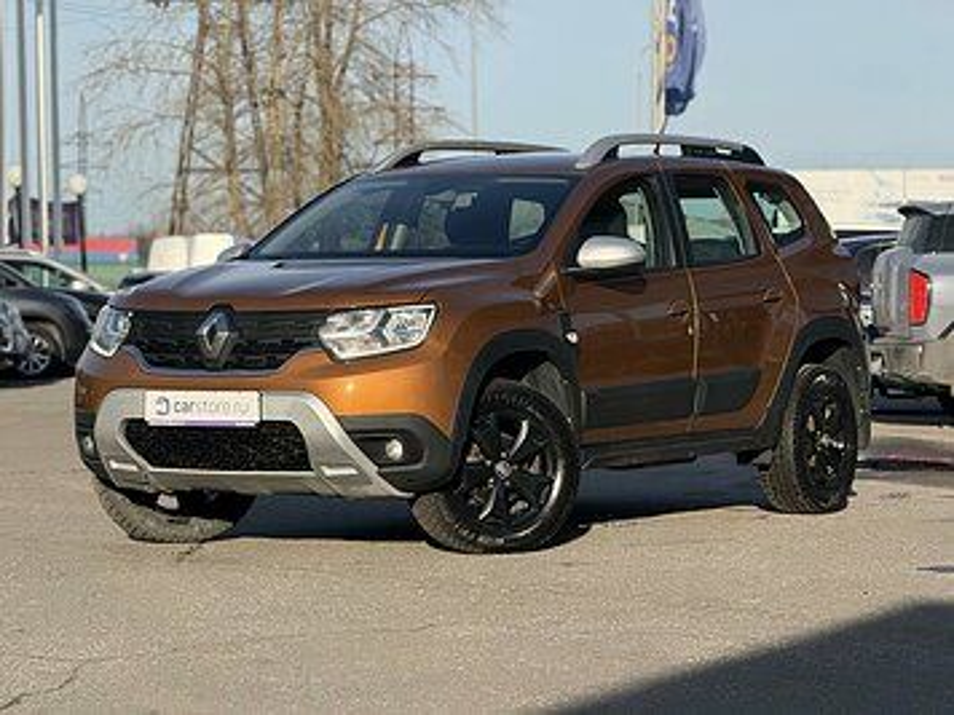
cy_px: 358
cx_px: 477
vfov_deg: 12.3
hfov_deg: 16.4
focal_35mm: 120
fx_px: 3307
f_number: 2.8
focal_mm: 15.66
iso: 64
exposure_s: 1/1613
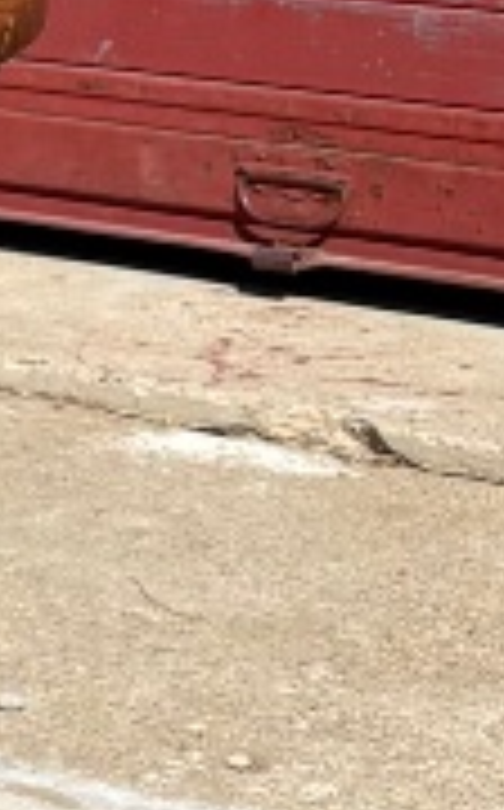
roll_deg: -1.9
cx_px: -1251
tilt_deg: -7.7
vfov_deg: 11.3
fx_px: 4057
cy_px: 90
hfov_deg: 6.3
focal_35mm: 184
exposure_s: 1/5348
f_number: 1.6
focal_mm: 5.96
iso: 50
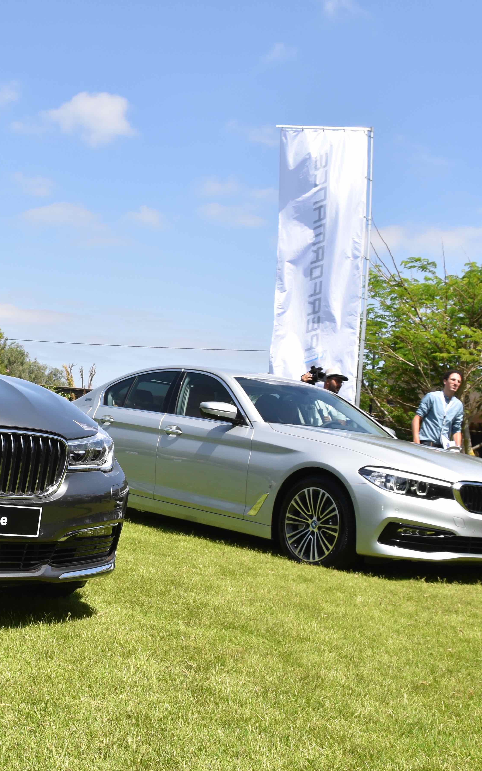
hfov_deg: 27.2
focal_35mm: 46
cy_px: 397
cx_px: 68
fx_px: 967
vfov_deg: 43.5
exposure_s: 1/320
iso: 200
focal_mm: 18
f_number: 9
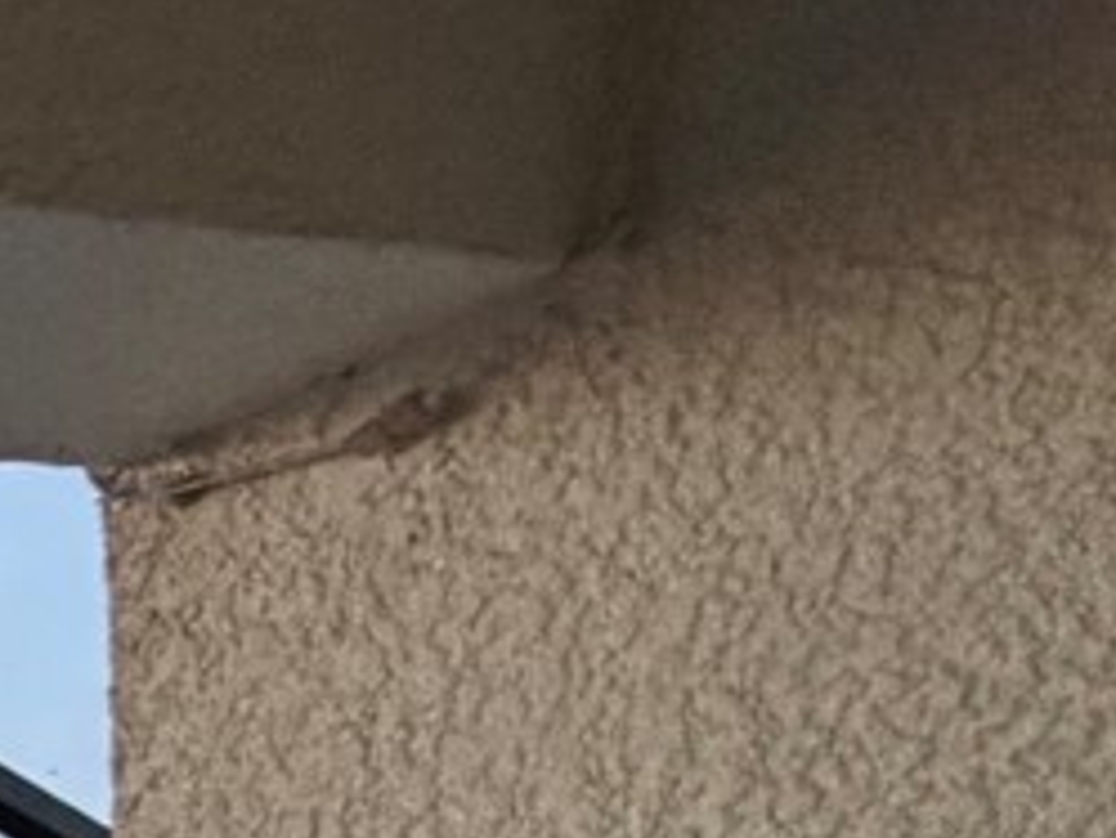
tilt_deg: +1.3
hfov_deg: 10.7
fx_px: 2903
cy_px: 1846
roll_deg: -0.1
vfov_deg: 13.3
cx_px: -2452
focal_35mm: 90
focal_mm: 2.22
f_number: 2.2
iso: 250
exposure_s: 1/121
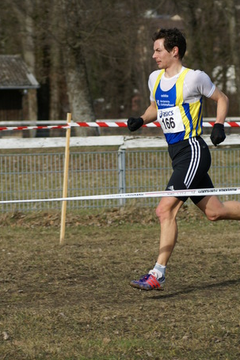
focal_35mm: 241
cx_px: 140
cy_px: 187
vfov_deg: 8.6
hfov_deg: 5.7
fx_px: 2408
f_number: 5.6
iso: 100
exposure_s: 1/500
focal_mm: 135
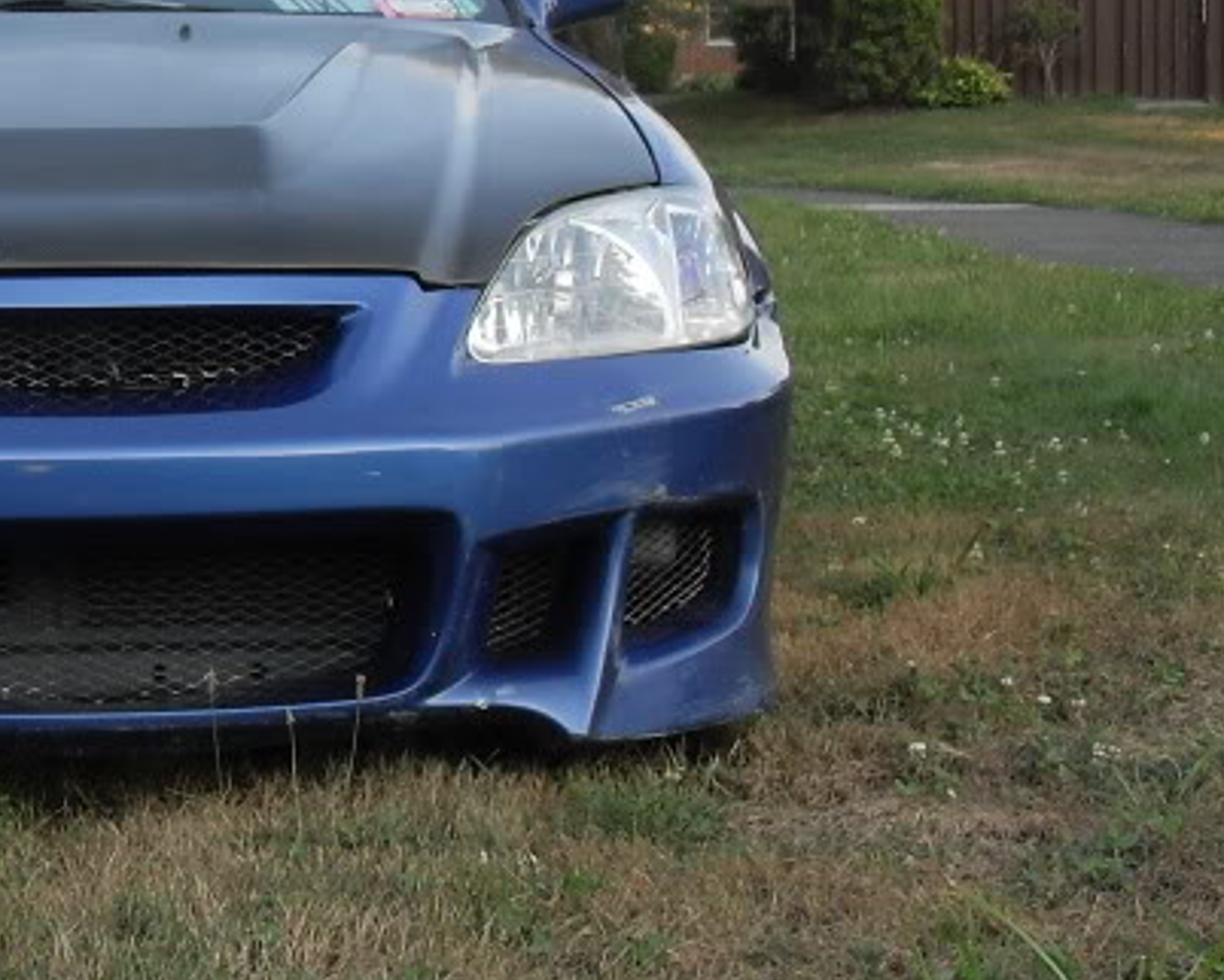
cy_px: 213
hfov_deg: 20.1
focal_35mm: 92
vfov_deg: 16.6
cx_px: -33
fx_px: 3334
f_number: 2.8
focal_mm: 6.3
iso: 80
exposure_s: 1/180
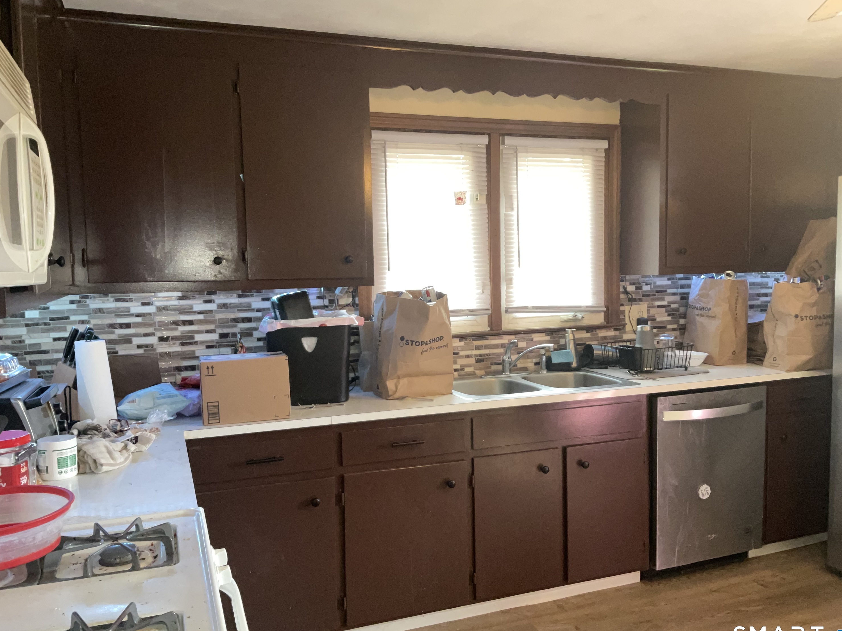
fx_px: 730
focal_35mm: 30
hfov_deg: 60.0
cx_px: 428
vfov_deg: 46.8
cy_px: 323
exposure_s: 1/40
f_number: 1.8
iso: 125
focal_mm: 3
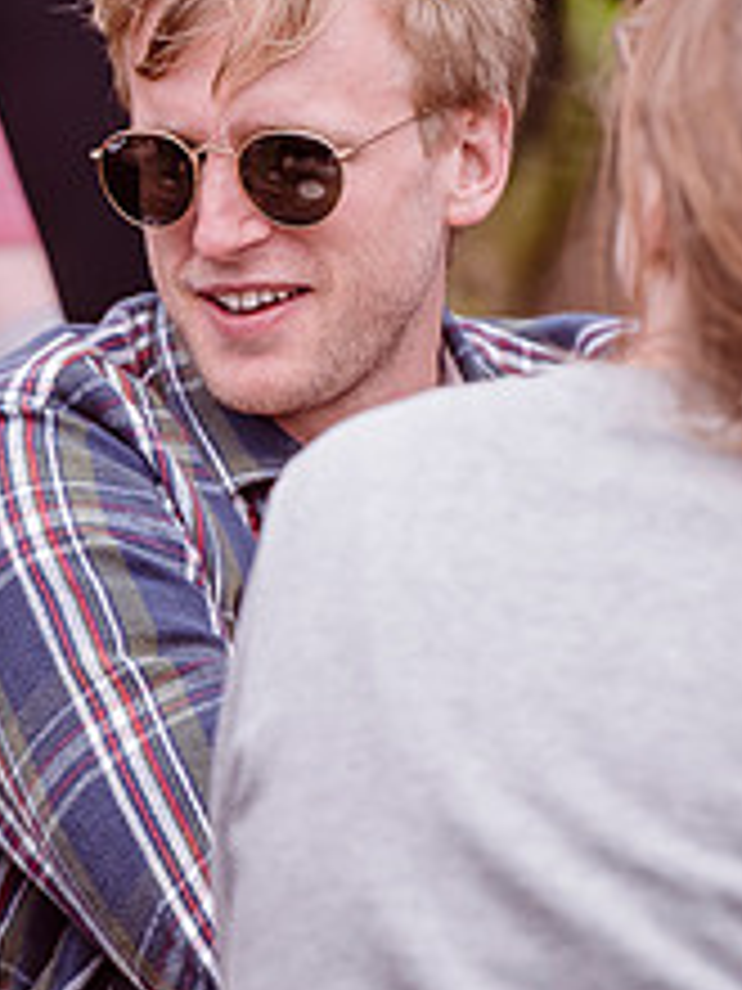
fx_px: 14462
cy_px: 448
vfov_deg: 3.9
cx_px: 247
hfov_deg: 2.9
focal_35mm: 506
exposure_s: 1/2500
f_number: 2.8
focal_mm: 200
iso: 250
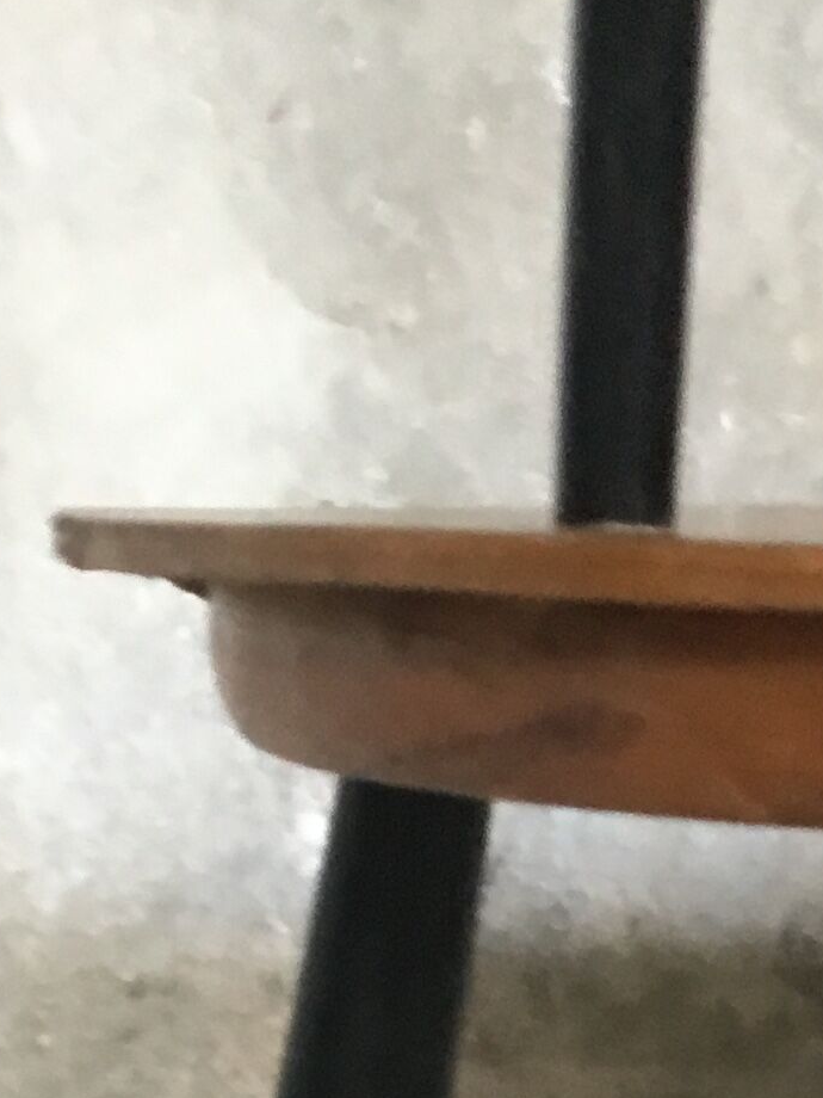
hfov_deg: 12.7
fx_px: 3487
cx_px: 1270
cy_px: 1913
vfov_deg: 15.6
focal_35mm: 110
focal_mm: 3.3
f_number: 2.4
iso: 160
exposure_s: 1/33
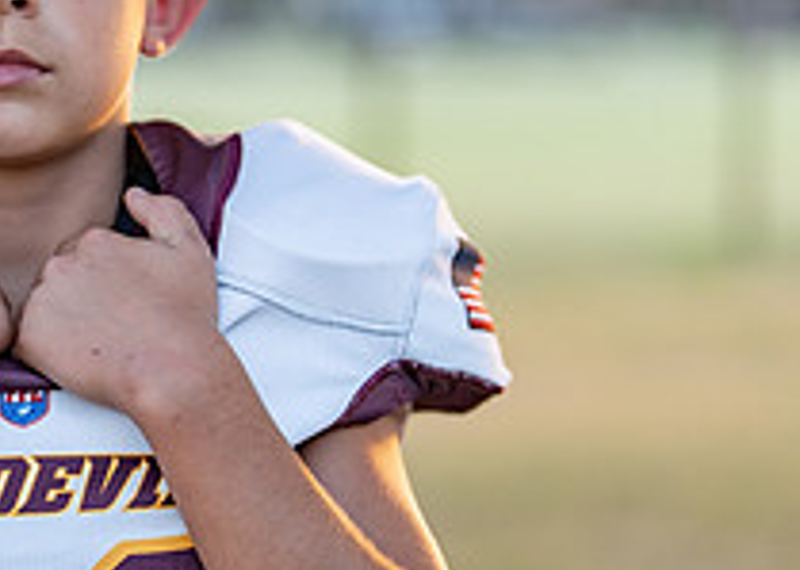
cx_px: 21
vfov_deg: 9.8
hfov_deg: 13.5
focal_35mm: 147
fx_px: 3338
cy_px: 302
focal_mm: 50
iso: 160
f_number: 1.2
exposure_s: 1/500
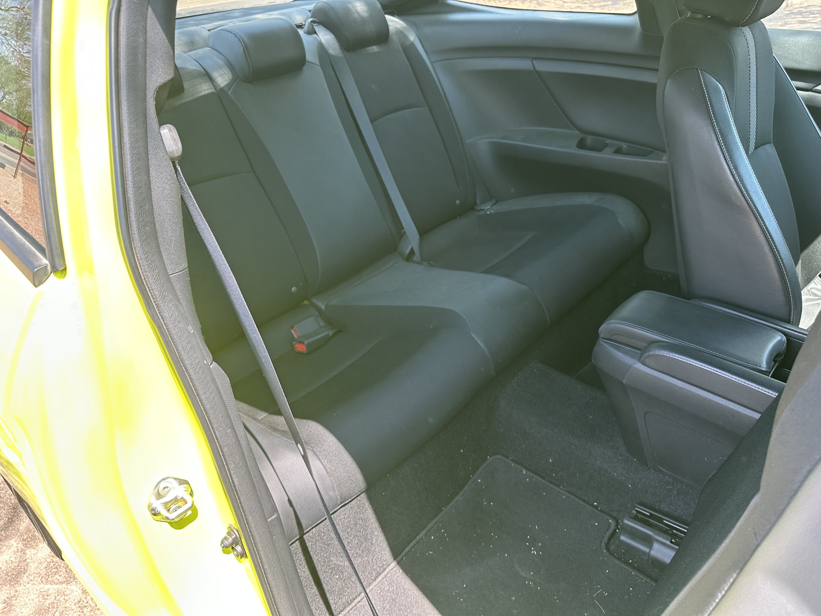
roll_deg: +5.6
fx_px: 569
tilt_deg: -30.2
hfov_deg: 71.6
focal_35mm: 24
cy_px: 308
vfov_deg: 56.8
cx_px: 410
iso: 80
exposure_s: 1/268
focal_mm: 6.86
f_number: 1.78
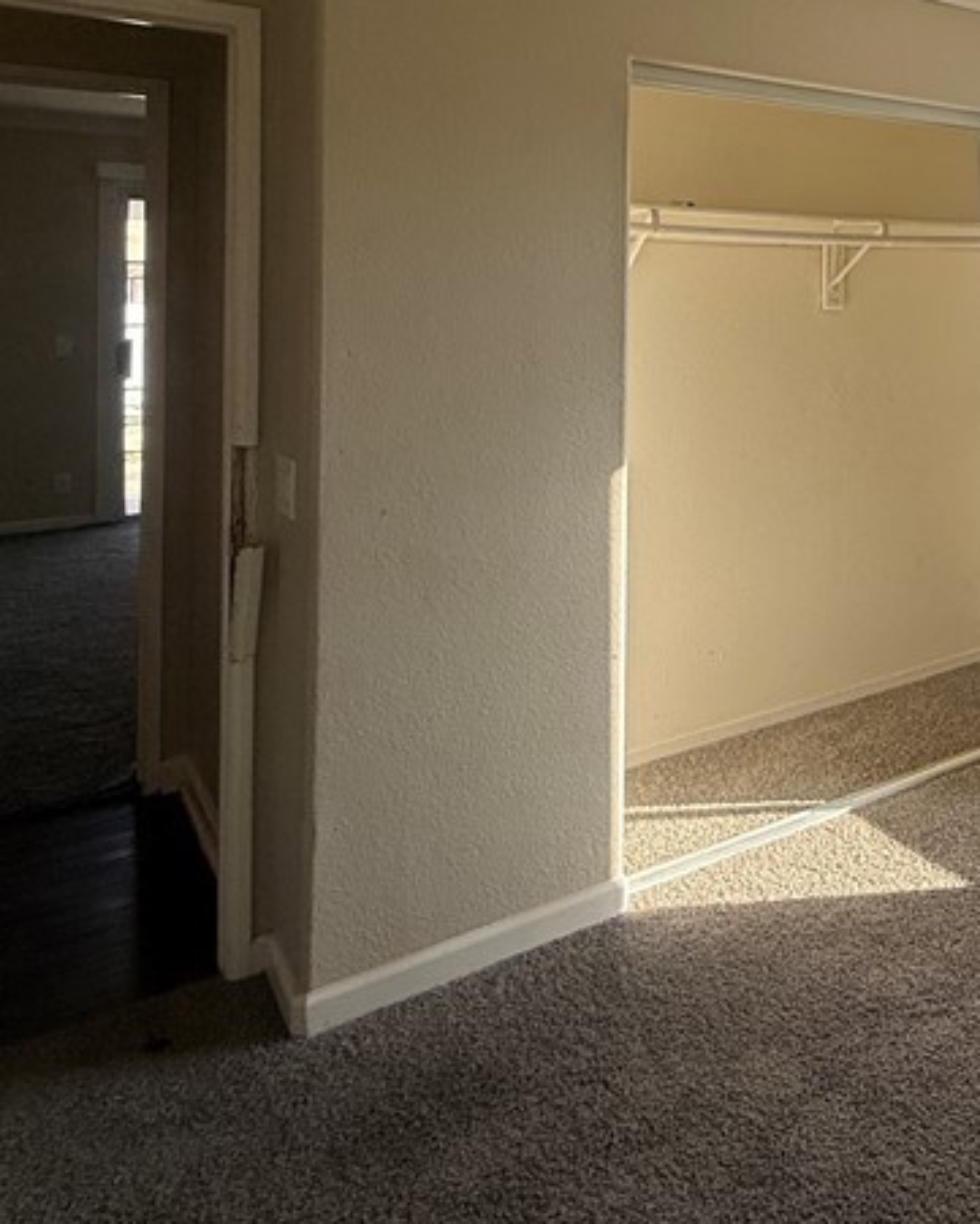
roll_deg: -0.7
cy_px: 277
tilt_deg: +0.9
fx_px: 1124
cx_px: 999
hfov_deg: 40.7
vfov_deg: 54.0
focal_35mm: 31
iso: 50
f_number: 2.2
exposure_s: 1/430
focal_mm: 2.22
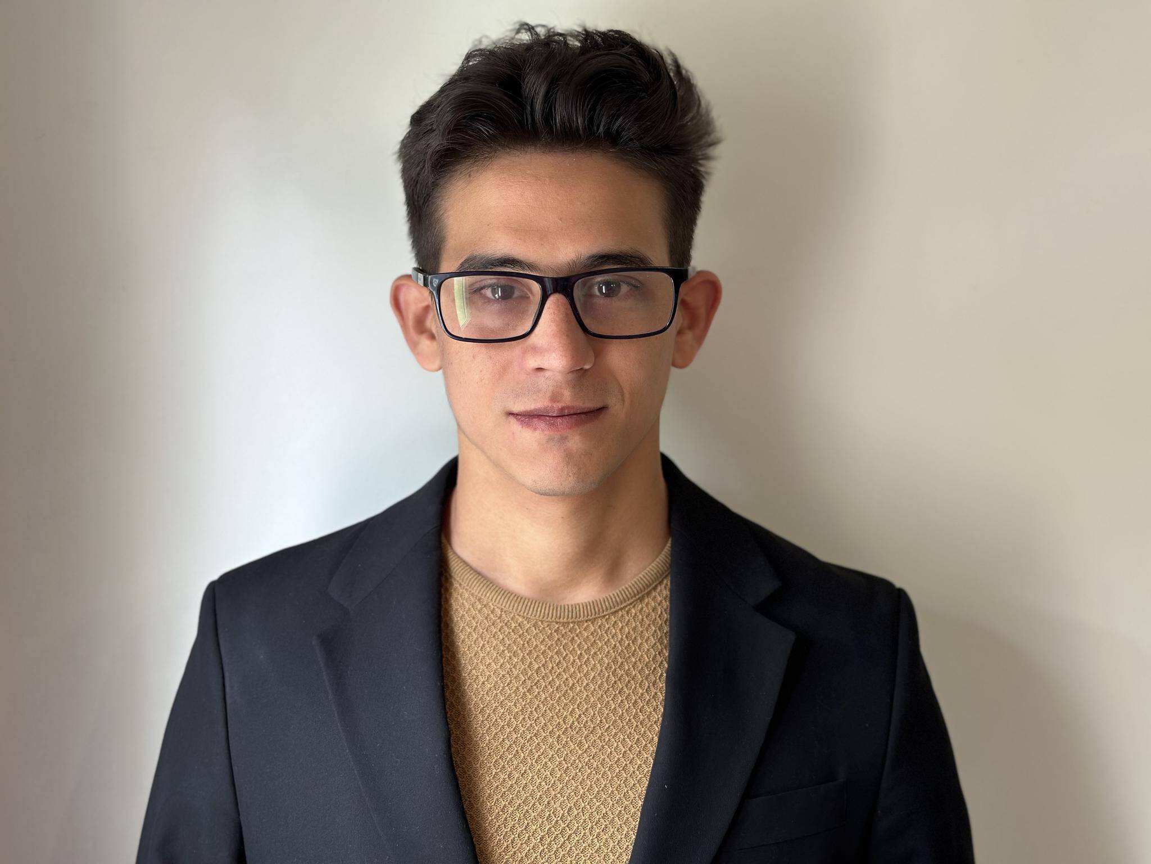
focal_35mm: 48
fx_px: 1596
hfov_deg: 39.7
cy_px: 432
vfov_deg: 30.3
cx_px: 576
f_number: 1.78
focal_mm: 6.86
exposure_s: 1/50
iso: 64
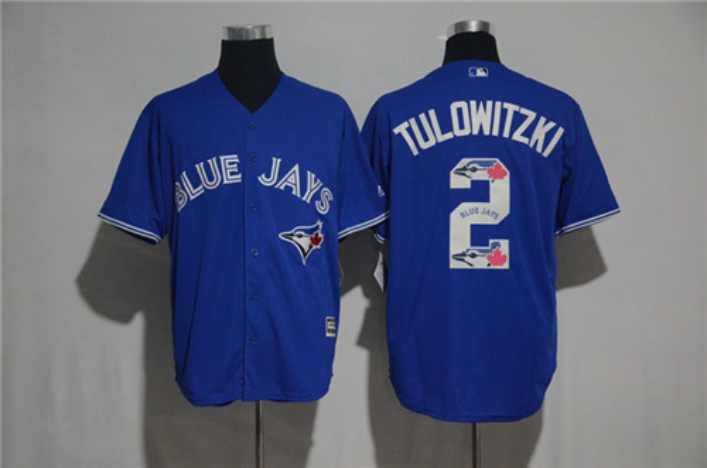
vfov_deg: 18.8
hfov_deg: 28.1
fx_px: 1411
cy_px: 234
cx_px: 354
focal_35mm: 72
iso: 4000
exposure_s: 1/60
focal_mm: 48
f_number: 4.5
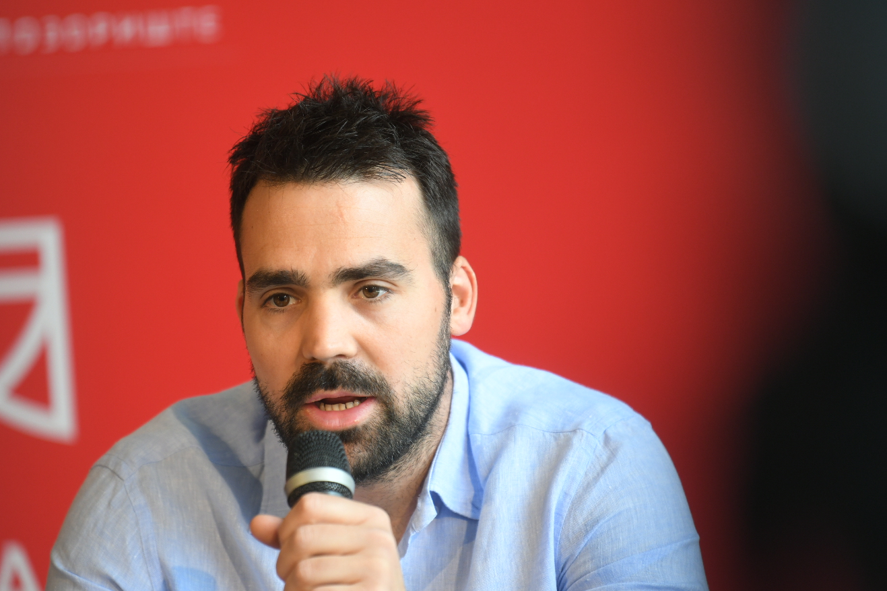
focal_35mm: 246
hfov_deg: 8.4
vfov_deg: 5.6
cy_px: 298
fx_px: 6061
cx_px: 385
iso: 800
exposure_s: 1/400
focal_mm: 200
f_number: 2.8
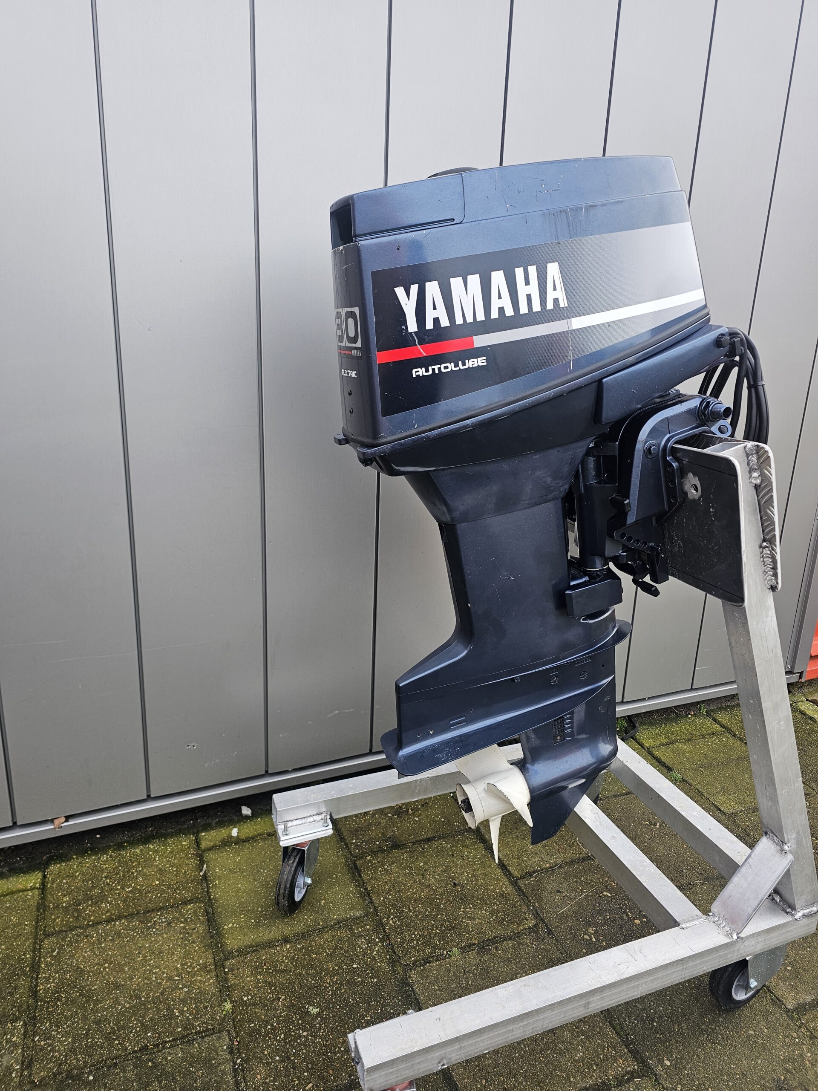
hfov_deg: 58.9
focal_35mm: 23
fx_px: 725
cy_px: 546
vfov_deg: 73.9
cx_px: 409
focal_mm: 6.3
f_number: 1.7
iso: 32
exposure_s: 1/190
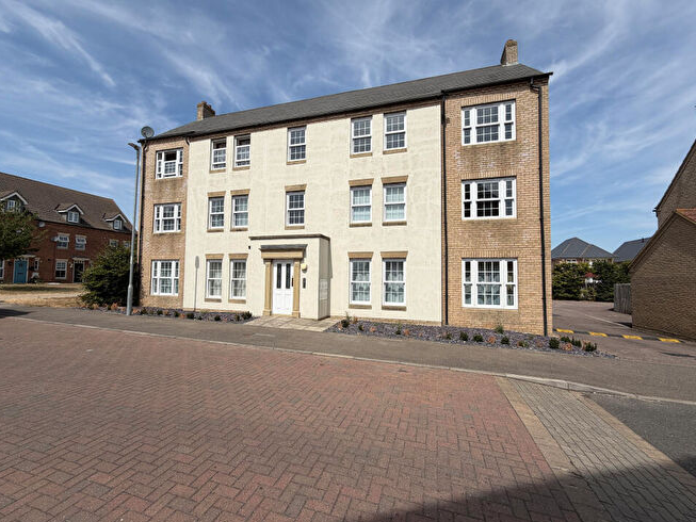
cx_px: 344
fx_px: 302
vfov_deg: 81.8
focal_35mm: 15
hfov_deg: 98.2
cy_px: 263
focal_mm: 2.22
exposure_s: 1/1368
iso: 20
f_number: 2.2
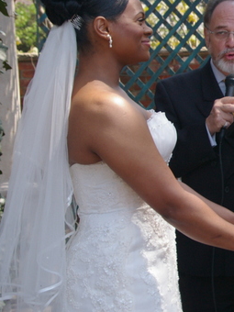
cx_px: 341
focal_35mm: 112
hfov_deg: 12.6
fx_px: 1011
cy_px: 97
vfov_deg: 17.5
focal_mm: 33
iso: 400
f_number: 8
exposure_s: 1/90
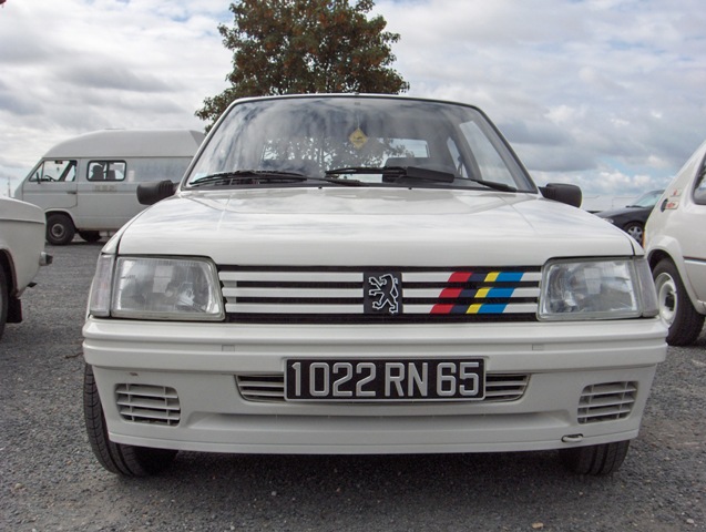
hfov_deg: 47.8
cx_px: 353
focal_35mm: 39
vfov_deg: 36.9
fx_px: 797
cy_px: 266
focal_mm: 8
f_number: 4.8
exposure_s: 1/971
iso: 100
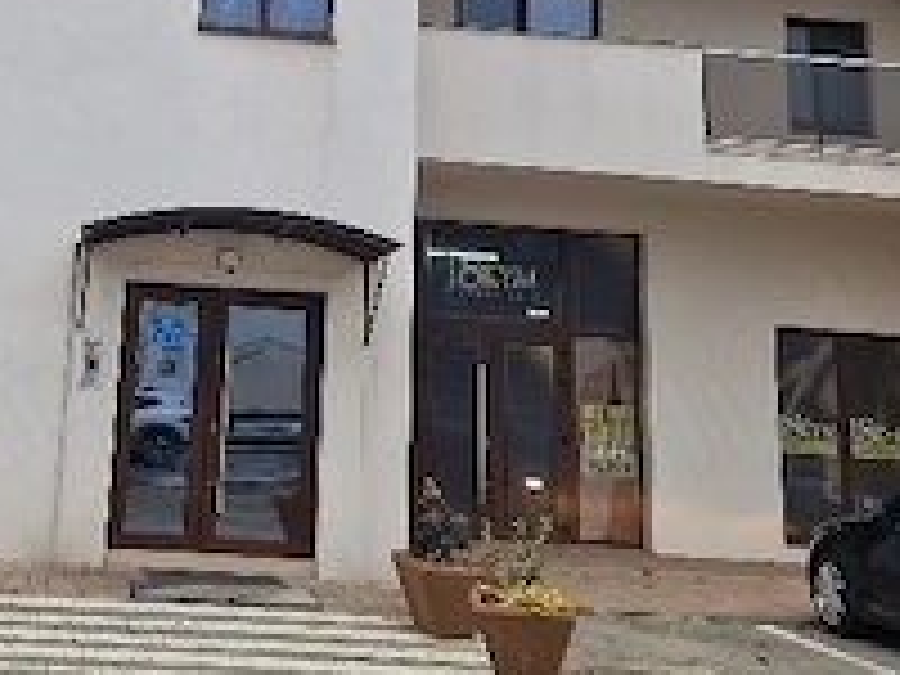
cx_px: 216
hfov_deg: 27.7
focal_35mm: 69
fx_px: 1794
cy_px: -279
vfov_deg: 19.2
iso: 50
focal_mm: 5.4
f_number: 1.8
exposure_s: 1/1667
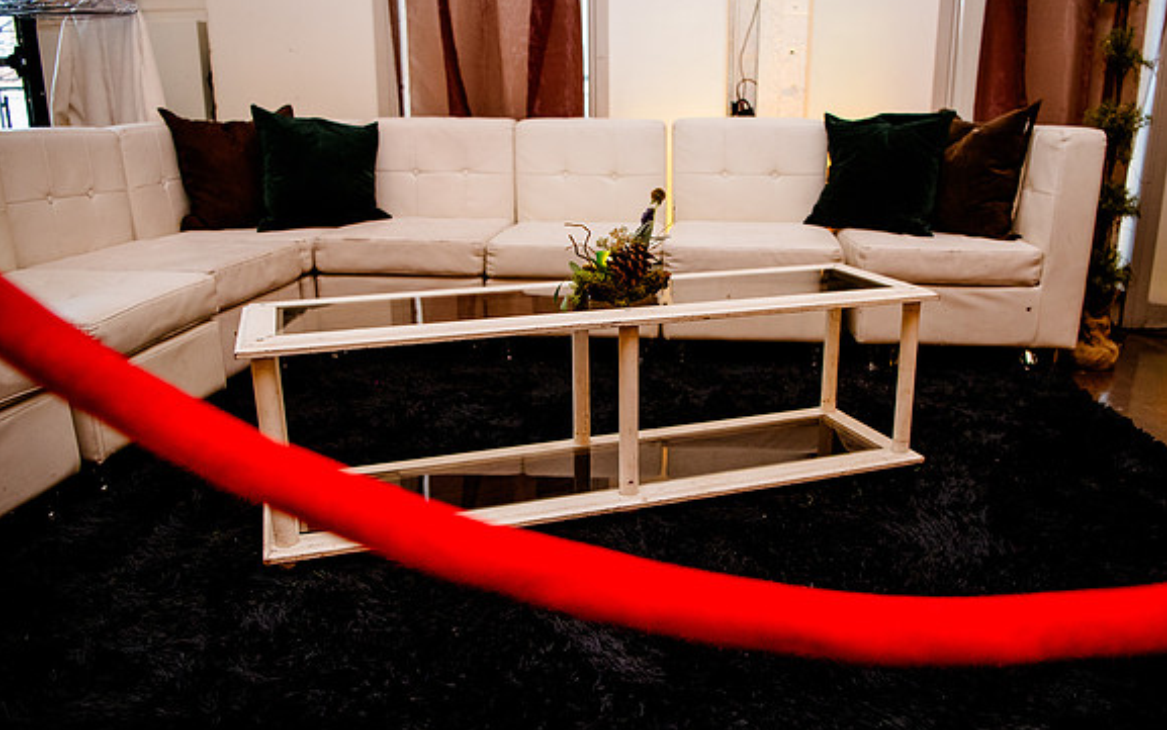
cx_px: 628
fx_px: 954
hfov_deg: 62.8
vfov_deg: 41.9
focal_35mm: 30
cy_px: 380
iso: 4000
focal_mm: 26
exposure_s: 1/100
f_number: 2.8
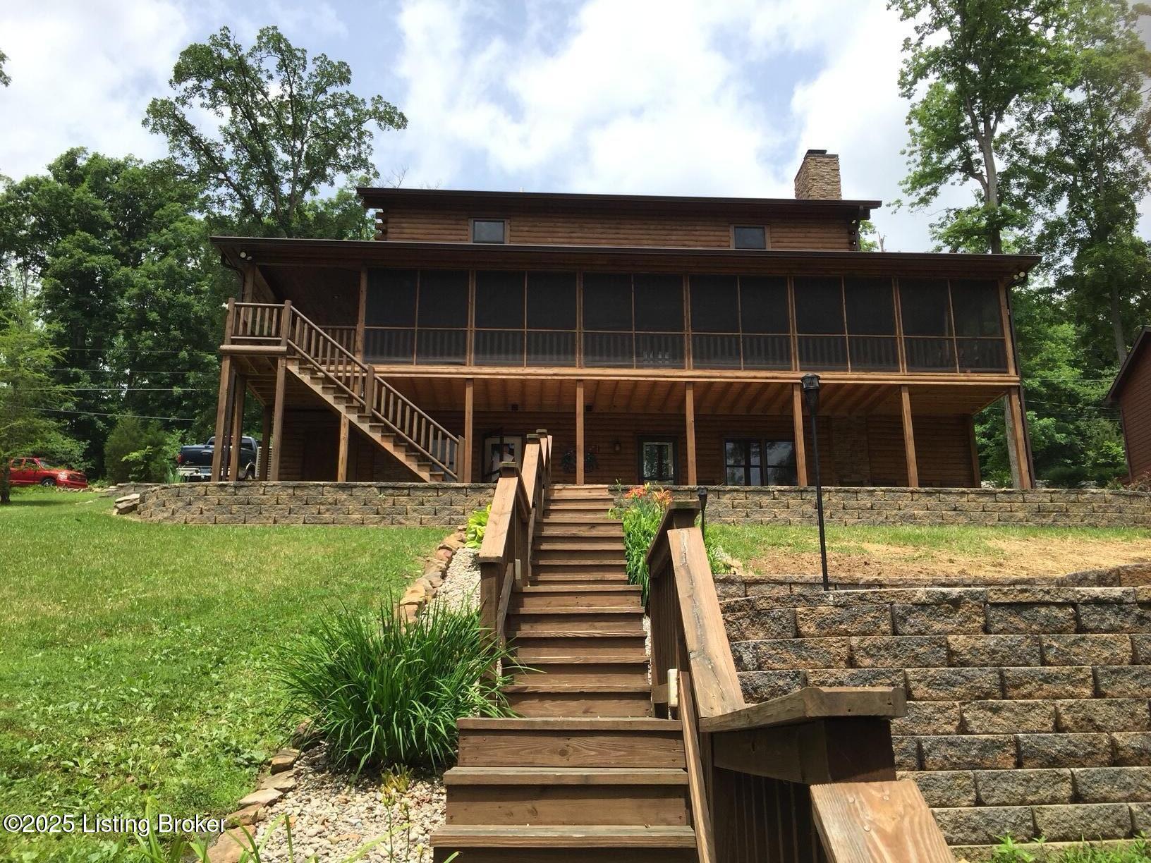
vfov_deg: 48.2
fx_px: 964
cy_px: 432
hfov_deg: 61.7
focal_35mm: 29
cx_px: 576
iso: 32
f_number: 2.2
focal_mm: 4.15
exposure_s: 1/1464
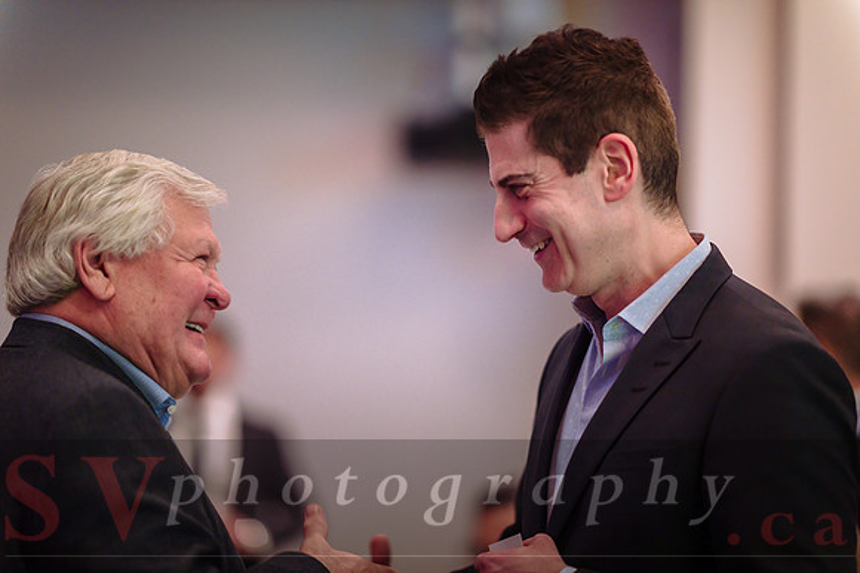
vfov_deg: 13.0
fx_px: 2507
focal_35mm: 105
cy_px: 286
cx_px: 430
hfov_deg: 19.5
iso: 1600
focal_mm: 105
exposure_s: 1/125
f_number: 1.4
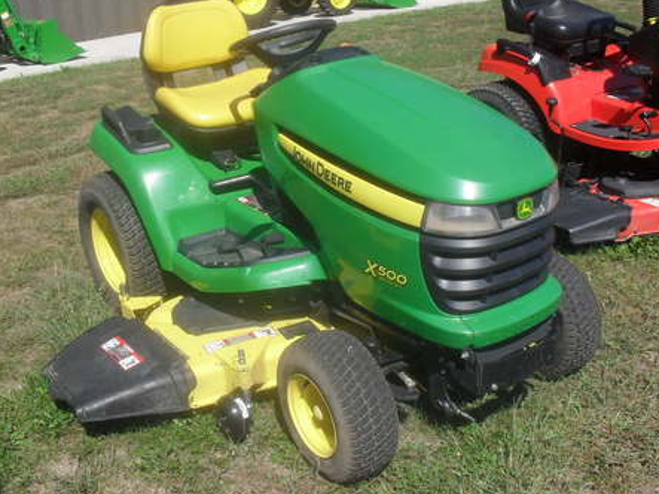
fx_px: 818
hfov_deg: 43.8
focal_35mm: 43
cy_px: 235
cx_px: 296
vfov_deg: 33.6
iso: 100
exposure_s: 1/180
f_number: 8.4
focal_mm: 6.3
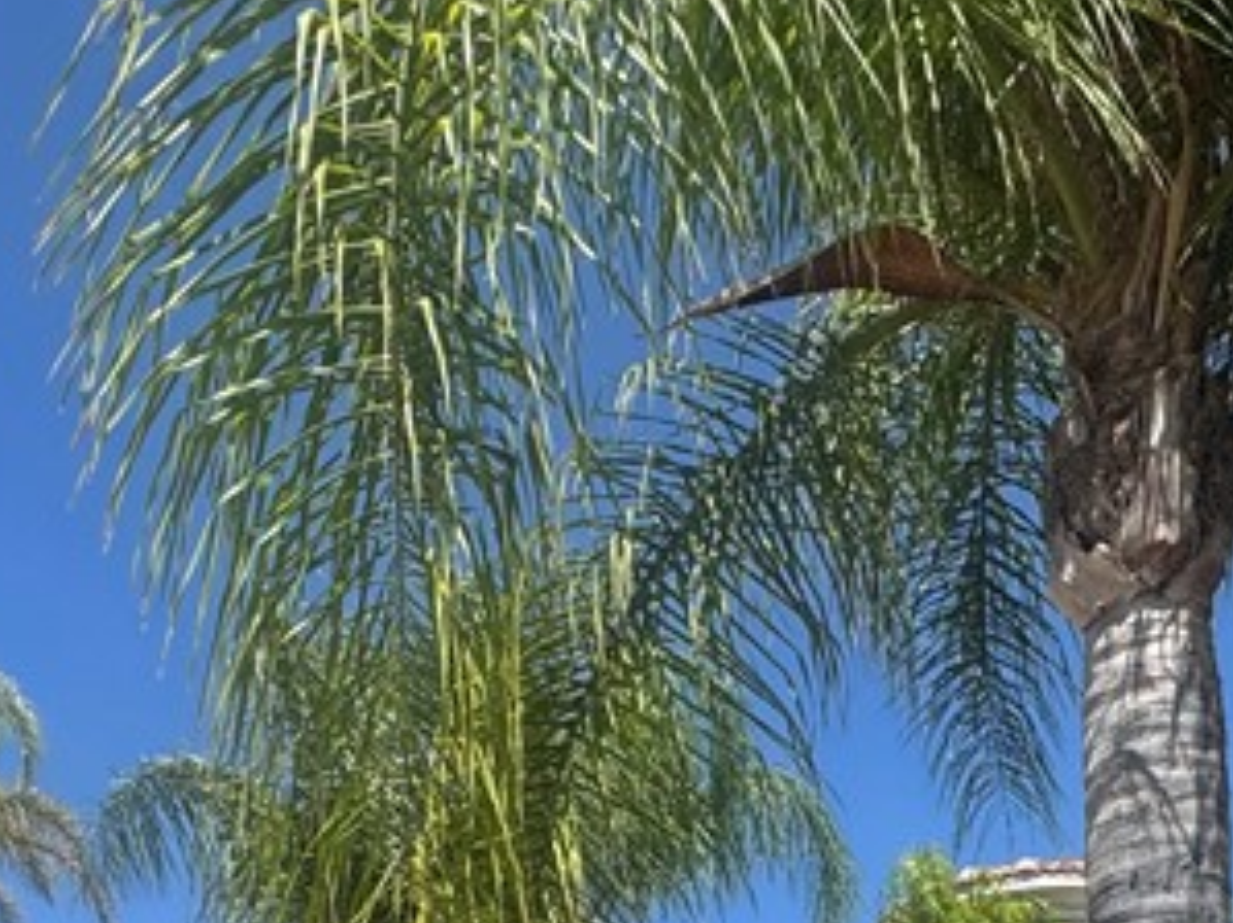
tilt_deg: +8.9
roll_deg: +0.5
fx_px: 1709
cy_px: 1319
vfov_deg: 24.6
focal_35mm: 48
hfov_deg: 39.6
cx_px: 664
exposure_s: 1/2770
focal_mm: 2.22
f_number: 2.2
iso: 50
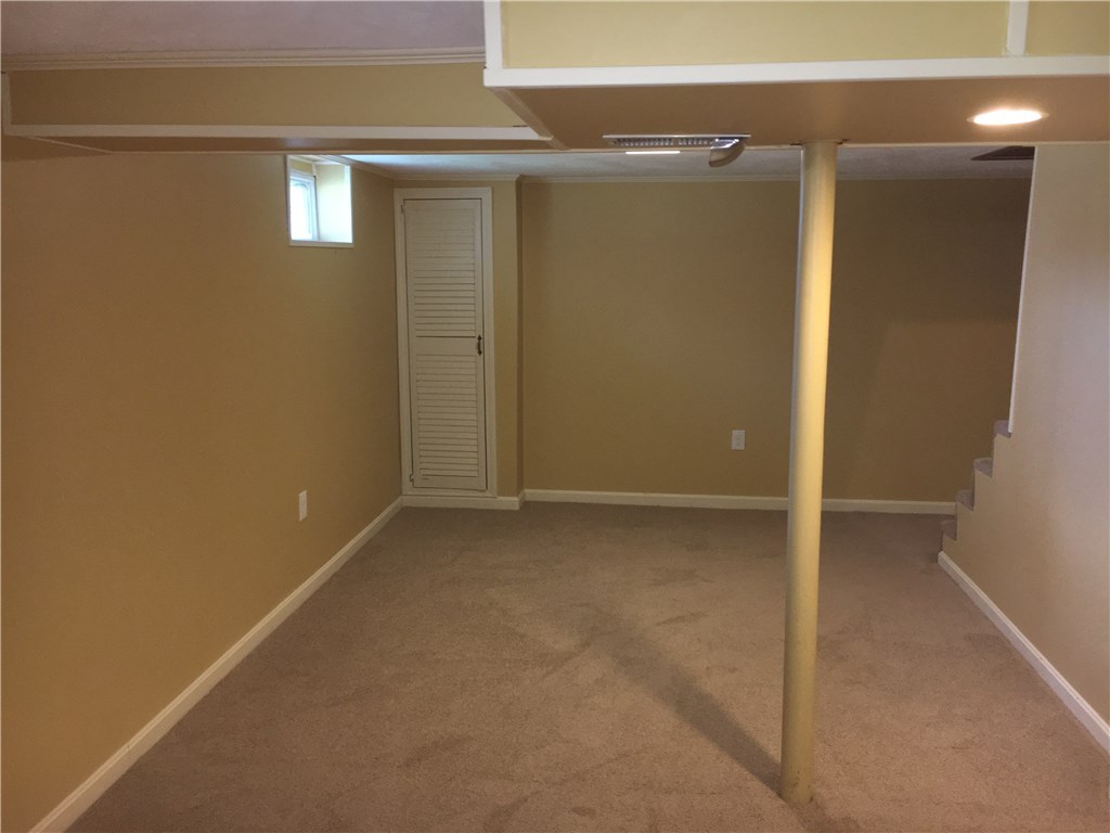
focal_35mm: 29
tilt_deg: -8.6
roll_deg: -0.2
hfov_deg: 61.7
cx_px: 555
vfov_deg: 48.2
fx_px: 930
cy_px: 416
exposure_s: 1/16
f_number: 2.2
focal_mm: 4.15
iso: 100
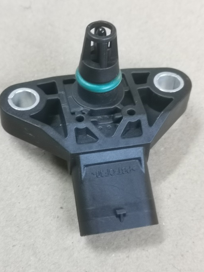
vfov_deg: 30.3
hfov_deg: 22.9
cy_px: 135
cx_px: 96
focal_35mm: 64
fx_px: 503
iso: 250
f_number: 1.8
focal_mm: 5.58
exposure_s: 1/33.3
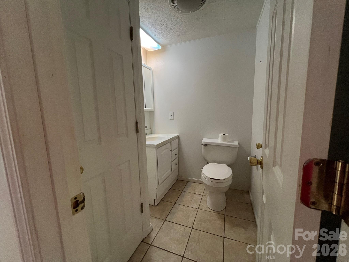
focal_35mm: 13
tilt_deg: -7.7
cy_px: 131
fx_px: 131
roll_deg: +1.5
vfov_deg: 89.9
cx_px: 174
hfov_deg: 106.2
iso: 320
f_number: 1.8
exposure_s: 1/60
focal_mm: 1.57
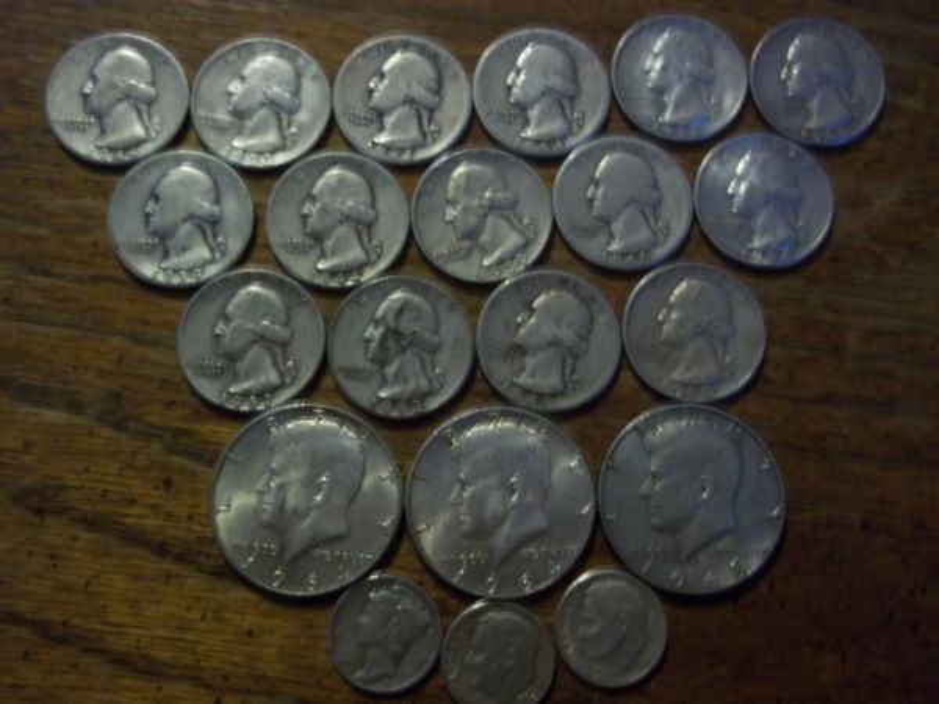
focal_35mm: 36
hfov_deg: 51.4
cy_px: 352
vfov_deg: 39.7
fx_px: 977
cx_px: 470
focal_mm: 6.5
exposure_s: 1/8
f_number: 3.1
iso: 320
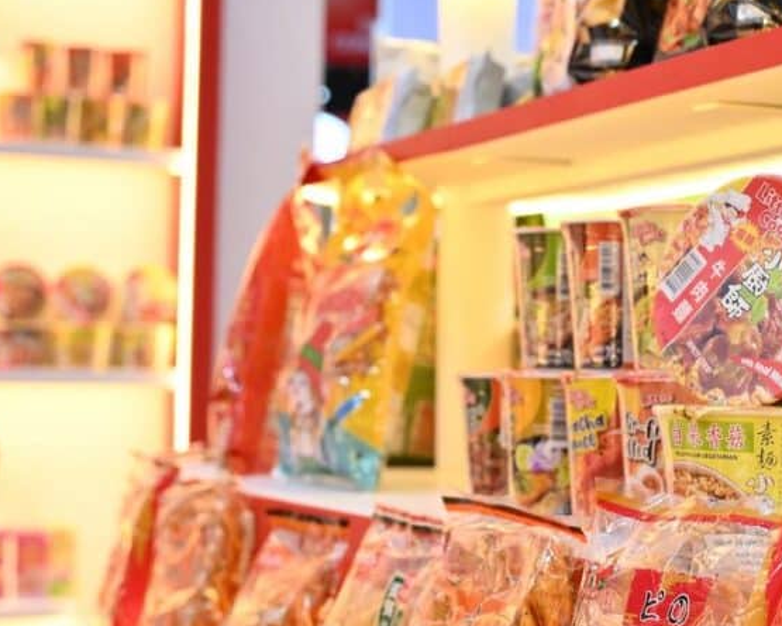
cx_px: 550
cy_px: 240
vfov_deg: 19.6
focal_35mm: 78
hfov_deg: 24.3
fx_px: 1805
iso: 800
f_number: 4
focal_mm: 45
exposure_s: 1/125
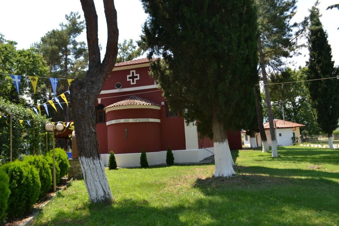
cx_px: 170
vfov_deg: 47.9
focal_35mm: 27
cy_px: 113
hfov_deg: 67.4
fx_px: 254
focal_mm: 18
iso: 100
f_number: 5
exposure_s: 1/200
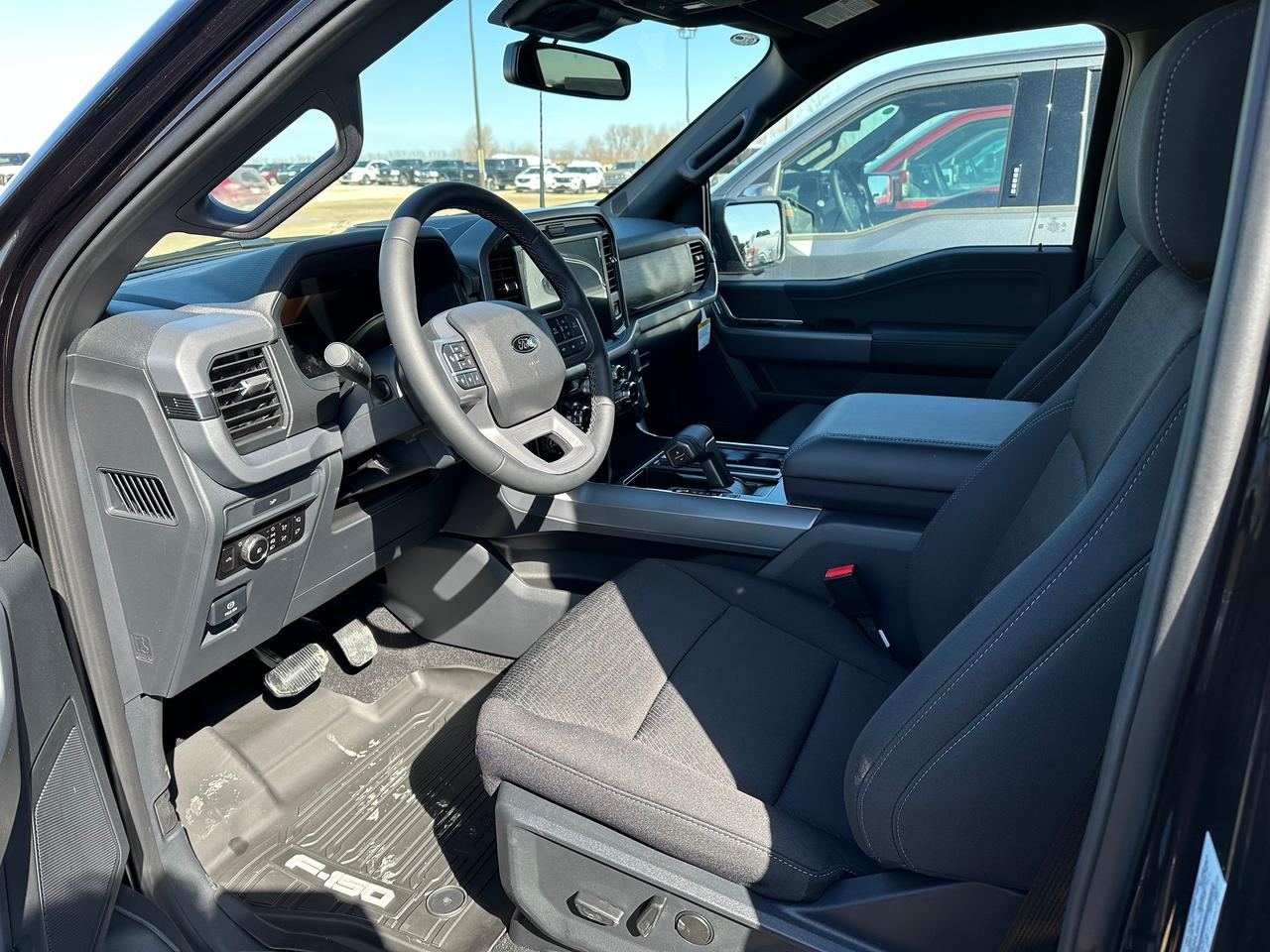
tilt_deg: -18.8
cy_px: 476
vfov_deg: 56.8
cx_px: 635
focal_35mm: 24
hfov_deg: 71.6
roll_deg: +2.4
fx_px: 881
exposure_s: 1/419
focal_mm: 6.86
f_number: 1.78
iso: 80
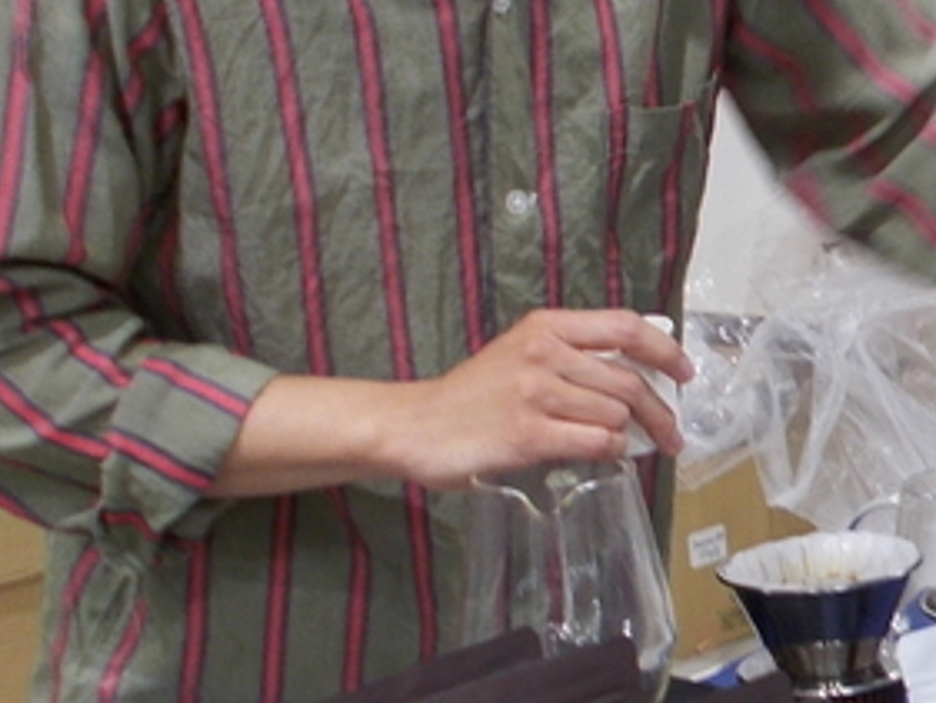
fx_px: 3003
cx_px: 1136
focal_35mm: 111
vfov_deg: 13.3
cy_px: 270
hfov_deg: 16.9
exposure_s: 1/25
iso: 100
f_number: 3.2
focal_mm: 4.6
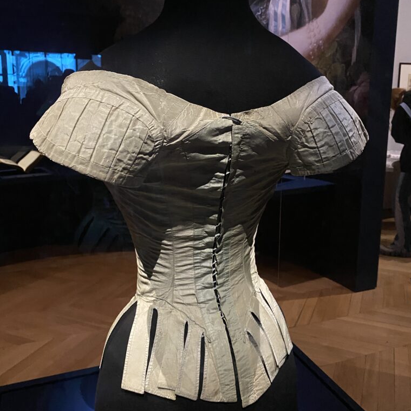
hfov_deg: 52.5
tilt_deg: -8.7
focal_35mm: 31
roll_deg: -1.2
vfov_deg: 52.4
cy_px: 177
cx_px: 207
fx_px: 416
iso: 640
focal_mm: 4.25
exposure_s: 1/28
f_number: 1.8
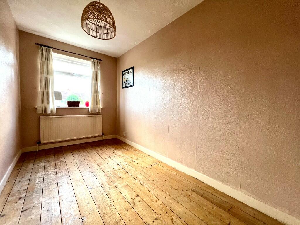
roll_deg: -1.2
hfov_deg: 106.2
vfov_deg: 89.9
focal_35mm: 13
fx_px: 113
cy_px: 112
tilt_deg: -3.4
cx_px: 150
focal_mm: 1.57
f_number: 1.8
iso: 250
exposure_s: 1/99
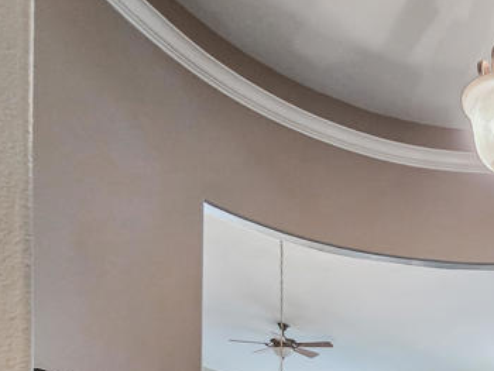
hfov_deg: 41.9
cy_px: 481
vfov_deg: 30.1
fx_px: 543
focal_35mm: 38
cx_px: 502
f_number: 2.2
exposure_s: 1/60
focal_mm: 2.2
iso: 200
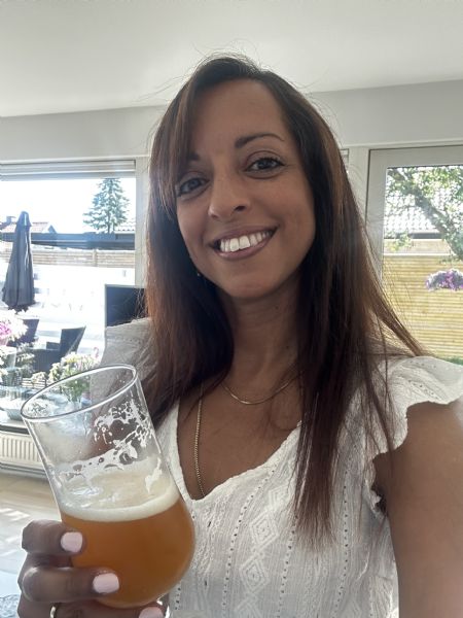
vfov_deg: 60.0
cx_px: 232
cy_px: 309
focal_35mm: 30
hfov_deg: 46.8
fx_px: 535
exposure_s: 1/69
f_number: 1.9
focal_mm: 2.69
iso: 80
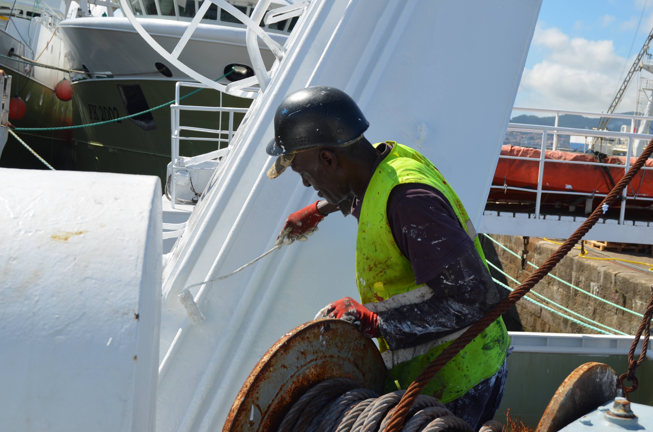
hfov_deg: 39.0
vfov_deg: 26.4
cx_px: 326
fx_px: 923
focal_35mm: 51
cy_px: 216
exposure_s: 1/320
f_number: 9
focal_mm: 34
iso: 100
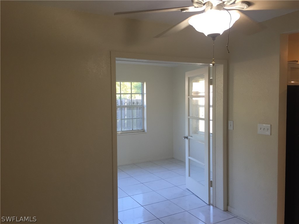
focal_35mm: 29
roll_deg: +0.1
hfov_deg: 61.7
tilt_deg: -3.3
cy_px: 112
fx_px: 250
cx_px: 150
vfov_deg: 48.2
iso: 32
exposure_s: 1/40
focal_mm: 4.15
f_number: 2.2
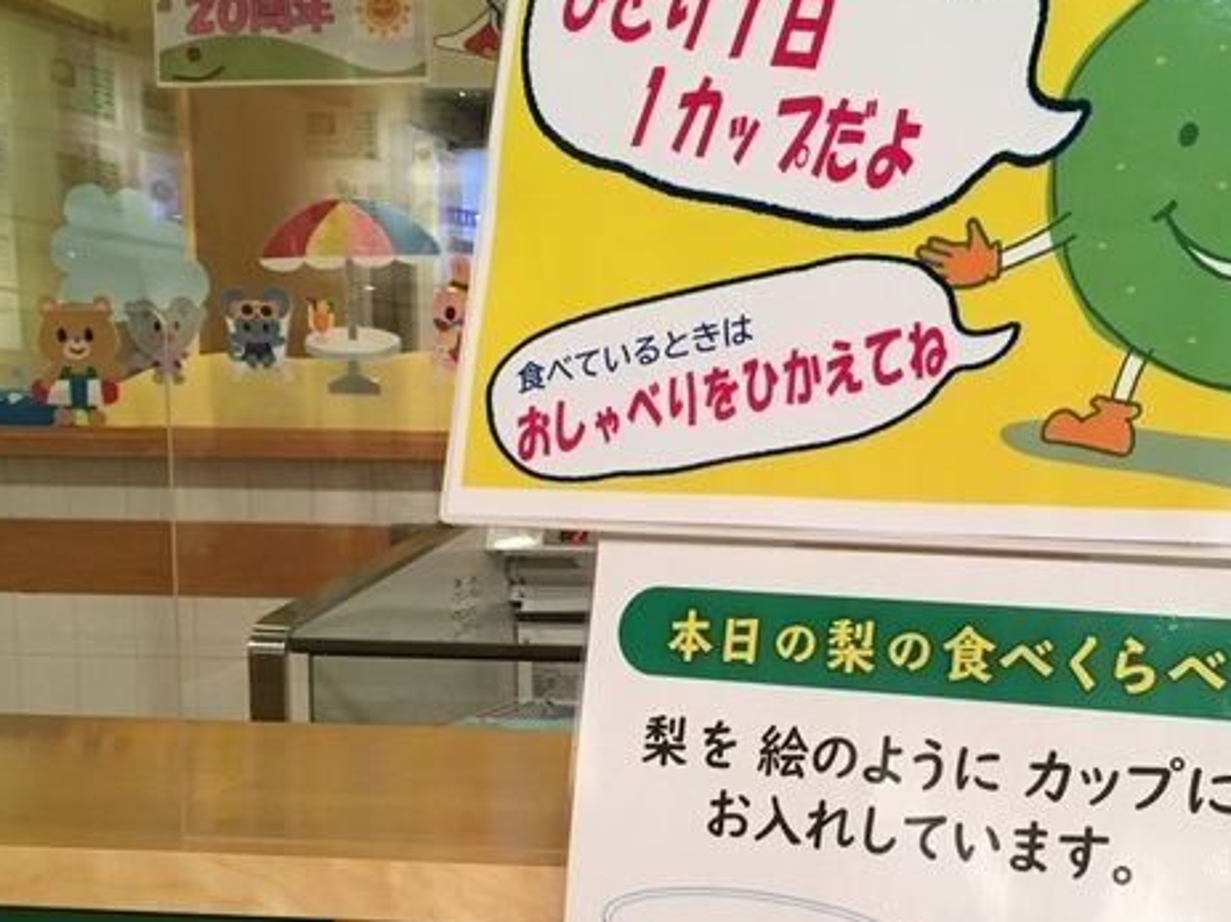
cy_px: 708
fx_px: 1813
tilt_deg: -7.0
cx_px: 836
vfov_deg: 28.1
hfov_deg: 37.0
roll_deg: -1.1
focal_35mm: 51
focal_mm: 4.15
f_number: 2.2
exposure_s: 1/30
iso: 100
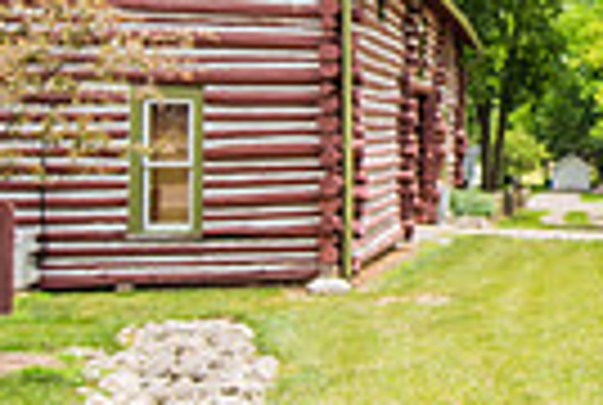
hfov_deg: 27.6
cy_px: 83
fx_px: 1058
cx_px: 742
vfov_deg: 21.4
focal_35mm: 63
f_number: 2.8
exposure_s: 1/1600
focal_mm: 14
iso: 100
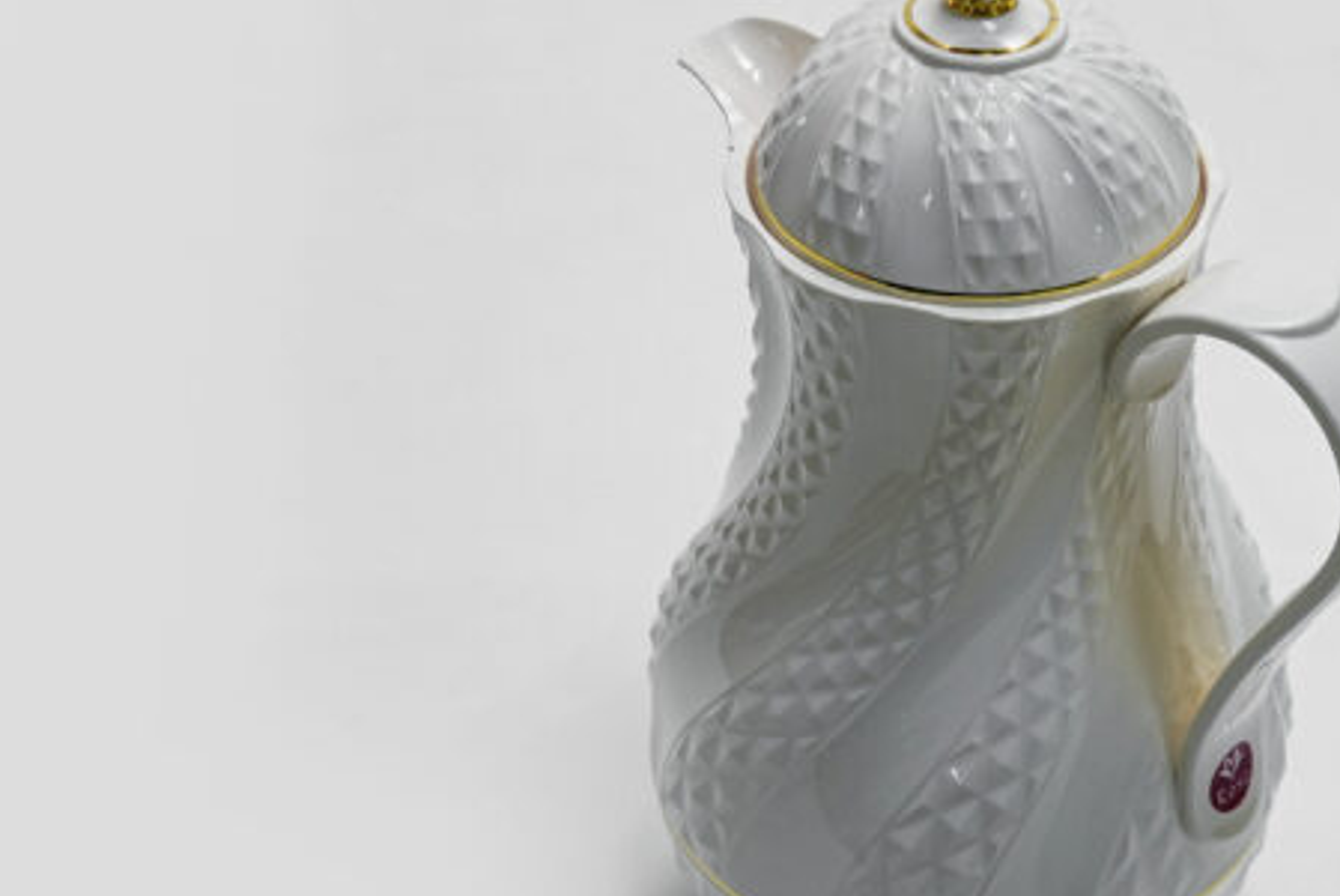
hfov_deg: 25.6
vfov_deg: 17.5
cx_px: 1039
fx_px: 2905
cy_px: 481
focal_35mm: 78
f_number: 13
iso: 3200
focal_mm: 50
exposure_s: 1/100
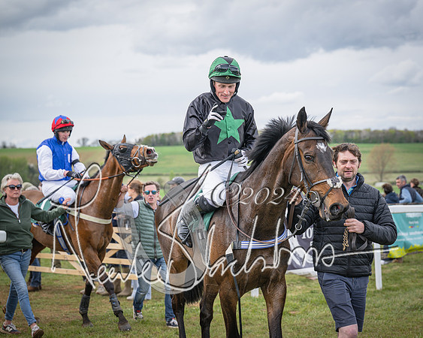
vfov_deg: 19.4
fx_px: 987
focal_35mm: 79
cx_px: 254
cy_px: 169
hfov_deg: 24.1
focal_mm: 70
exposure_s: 1/800
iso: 200
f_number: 4
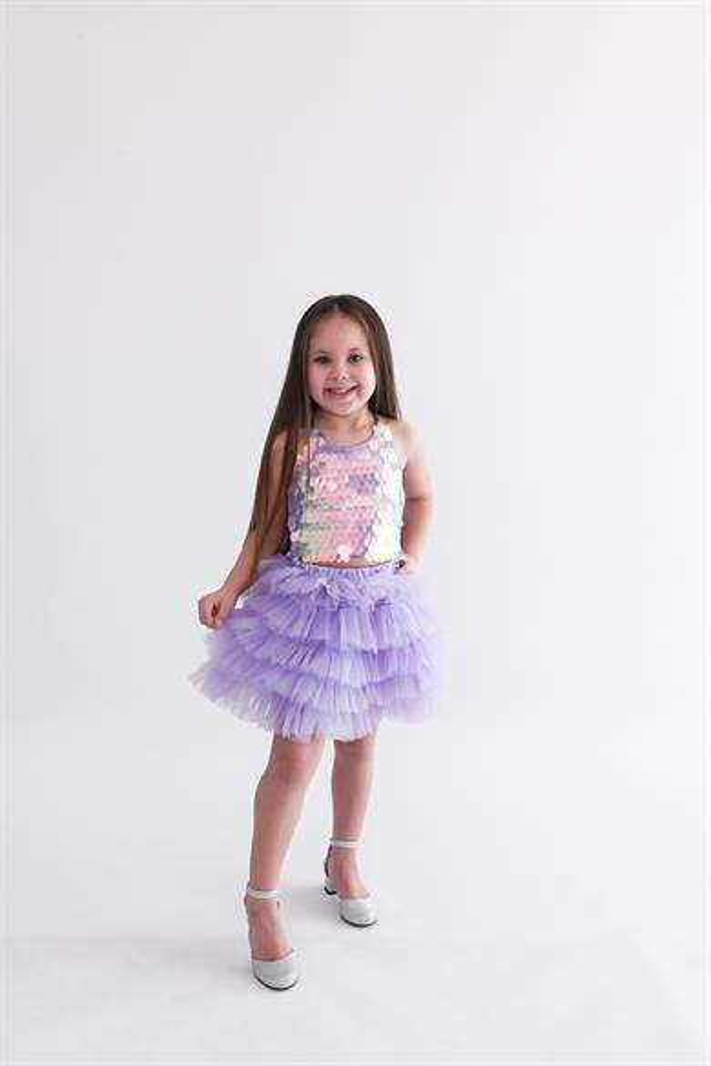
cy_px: 533
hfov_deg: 37.9
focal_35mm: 35
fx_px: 1037
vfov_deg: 54.4
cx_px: 356
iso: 640
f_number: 8
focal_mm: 35
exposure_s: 1/125
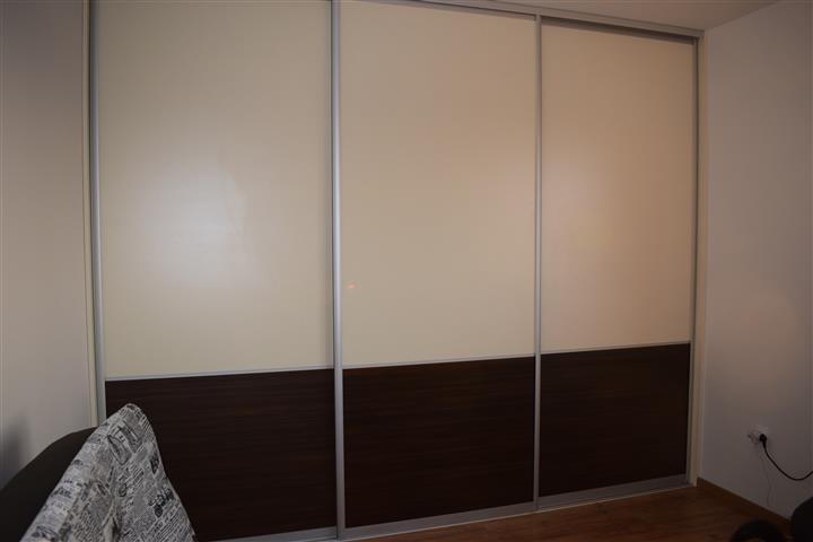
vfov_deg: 47.9
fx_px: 610
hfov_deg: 67.4
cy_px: 271
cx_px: 406
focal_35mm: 27
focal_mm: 18
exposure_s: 1/80
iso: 800
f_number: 4.5
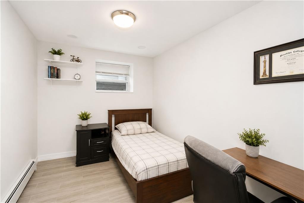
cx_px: 152
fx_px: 127
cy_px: 102
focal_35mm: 15
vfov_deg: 77.3
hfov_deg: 100.4
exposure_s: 1/80
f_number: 7.1
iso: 2000
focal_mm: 10
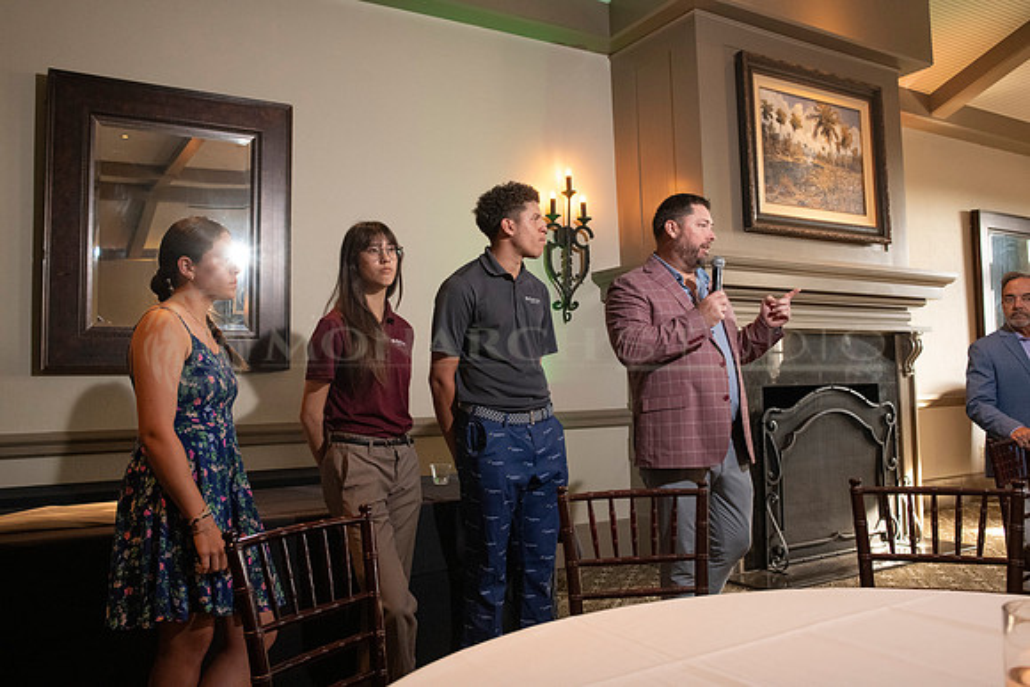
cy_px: 344
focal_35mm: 28
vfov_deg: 46.4
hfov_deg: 65.5
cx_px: 515
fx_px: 801
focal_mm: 28
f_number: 6.3
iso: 5000
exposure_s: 1/125
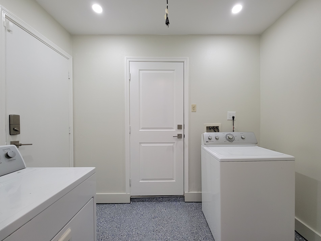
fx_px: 130
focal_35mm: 14
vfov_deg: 85.6
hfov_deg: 102.0
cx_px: 165
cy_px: 124
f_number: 2.2
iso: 160
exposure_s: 1/59
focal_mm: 2.2
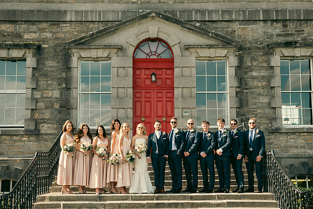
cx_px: 156
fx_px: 478
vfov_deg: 24.6
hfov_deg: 36.2
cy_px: 104
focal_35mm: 55
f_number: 5.6
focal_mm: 55
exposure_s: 1/320
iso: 160
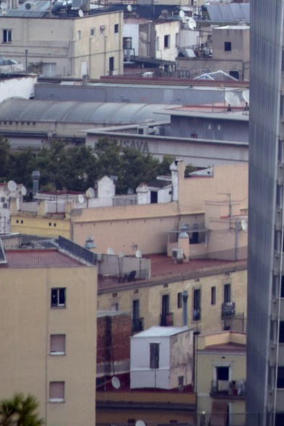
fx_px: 16090
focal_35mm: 1359
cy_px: -221
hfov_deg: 1.0
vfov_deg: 1.5
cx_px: 460
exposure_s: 1/500
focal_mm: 250
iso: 220
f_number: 6.3
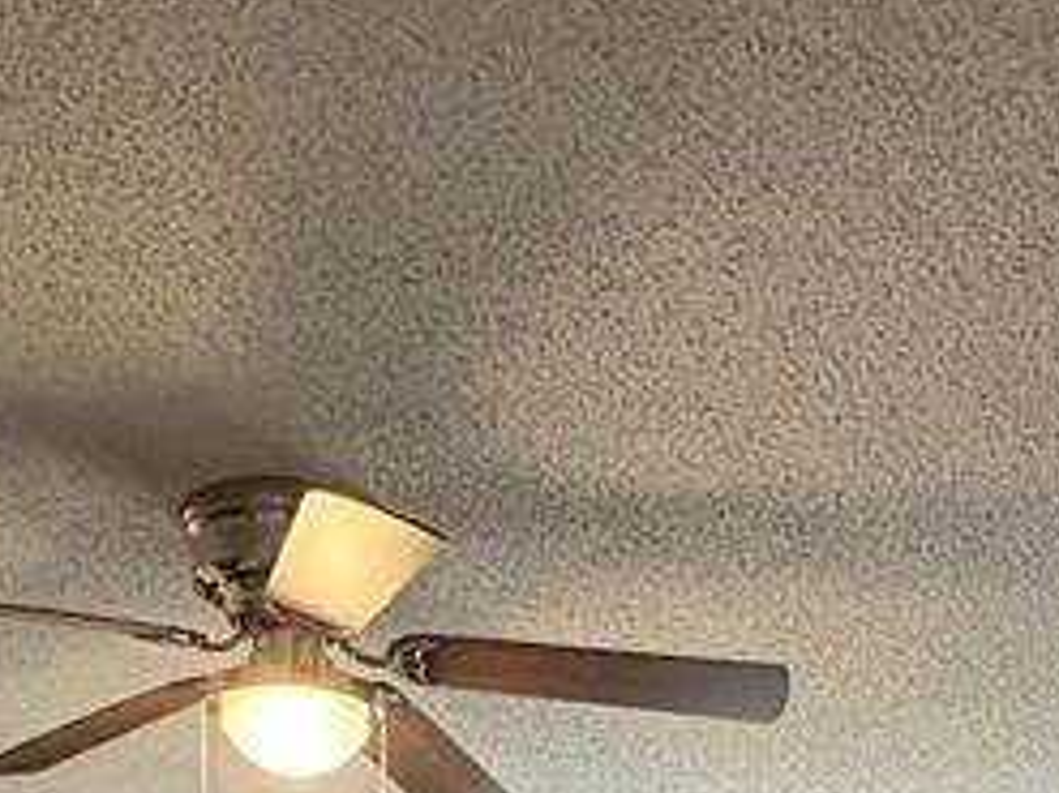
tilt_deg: -7.6
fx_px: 1774
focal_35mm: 58
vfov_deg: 18.3
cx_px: 639
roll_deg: -0.7
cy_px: 1522
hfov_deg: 33.1
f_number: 2.2
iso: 400
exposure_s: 1/60
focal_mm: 2.22
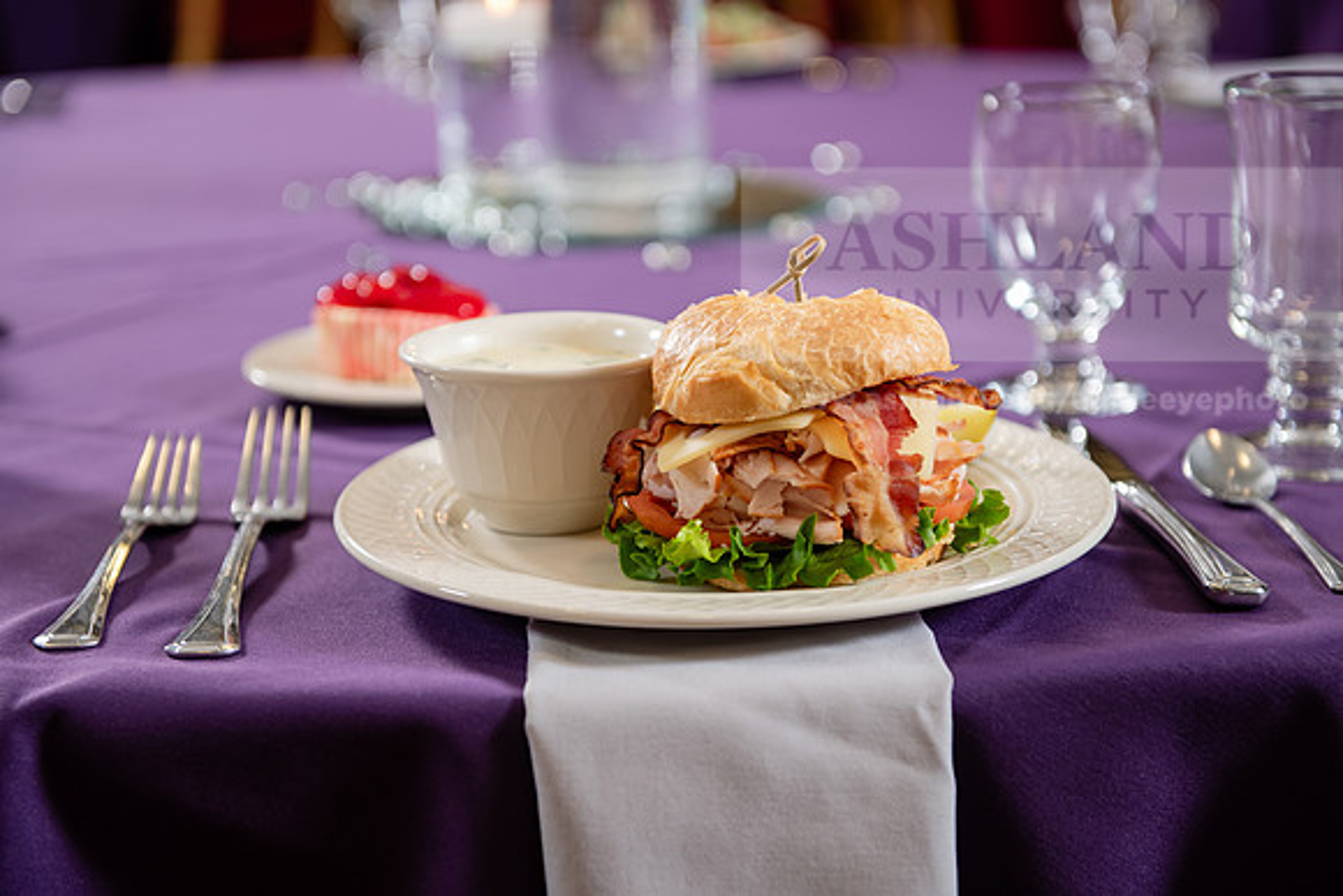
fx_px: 2463
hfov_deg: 30.5
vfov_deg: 20.6
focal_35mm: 66
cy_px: 448
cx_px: 672
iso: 320
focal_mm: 66
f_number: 3.5
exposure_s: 1/160
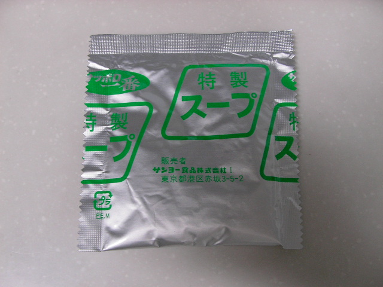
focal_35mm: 38
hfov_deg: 49.0
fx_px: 420
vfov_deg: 37.7
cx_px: 192
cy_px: 144
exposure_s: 1/16.4
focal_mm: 5.8
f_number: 3.5
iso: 100
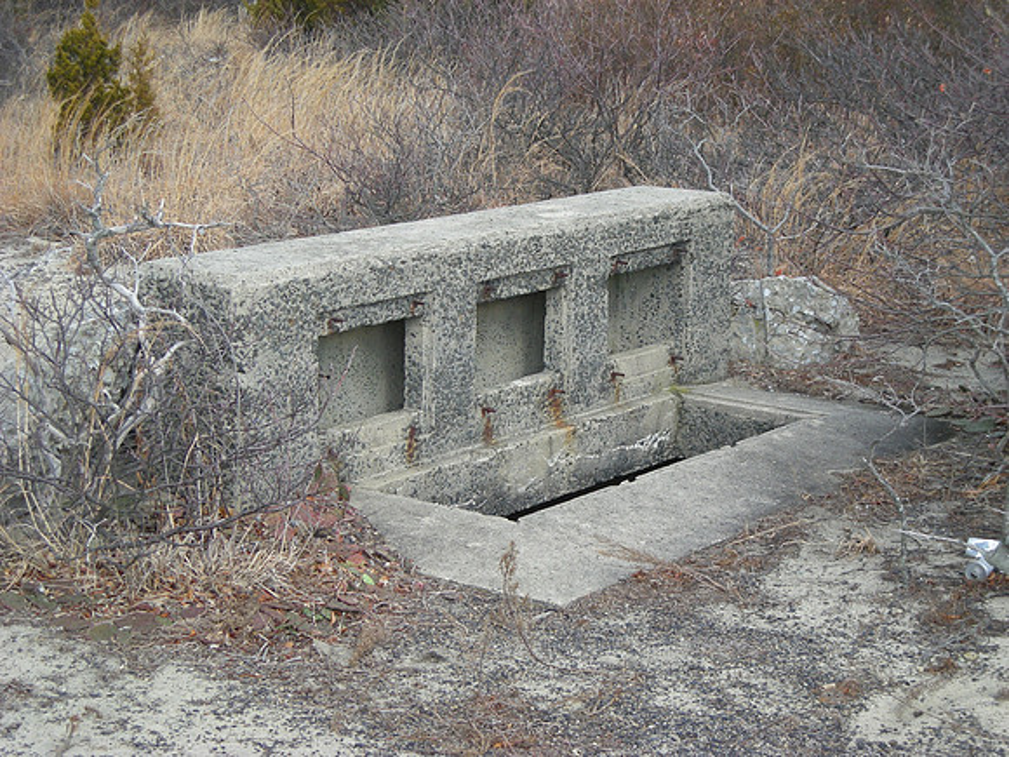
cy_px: 378
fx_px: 2448
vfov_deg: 17.6
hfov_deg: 23.3
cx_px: 504
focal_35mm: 84
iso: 50
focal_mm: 13.7
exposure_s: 1/96.3
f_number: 4.1
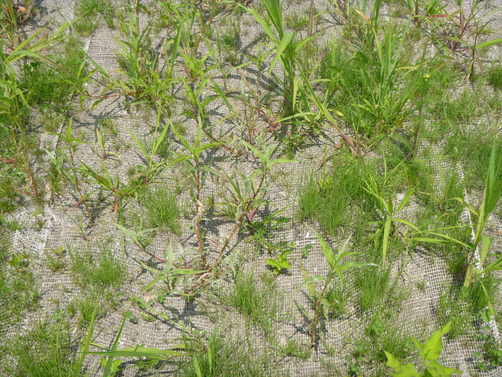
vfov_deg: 32.9
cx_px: 251
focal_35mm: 44
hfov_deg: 42.9
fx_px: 638
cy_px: 188
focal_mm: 7.9
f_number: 4.7
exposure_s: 1/400
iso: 100
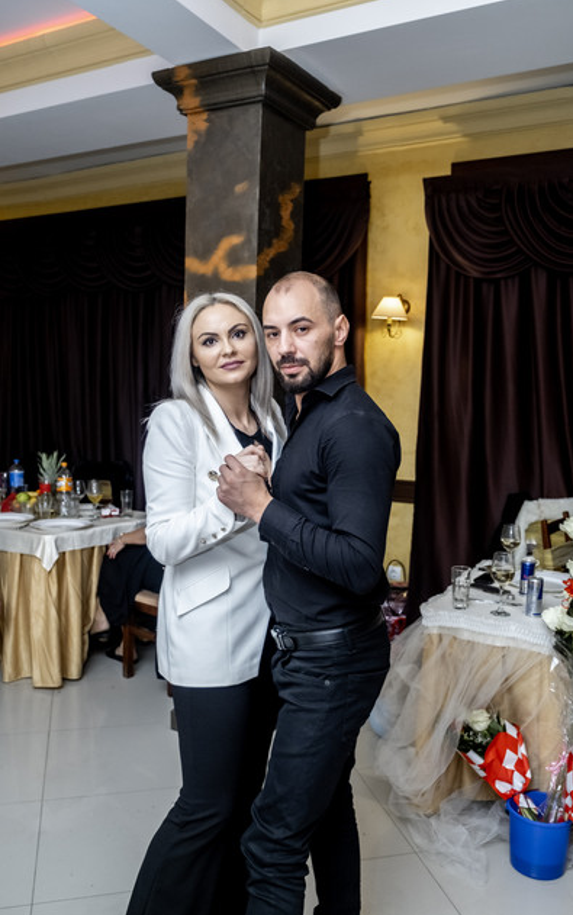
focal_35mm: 31
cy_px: 461
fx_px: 774
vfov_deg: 61.2
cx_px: 298
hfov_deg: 40.6
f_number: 2.8
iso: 1250
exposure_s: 1/125
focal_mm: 20
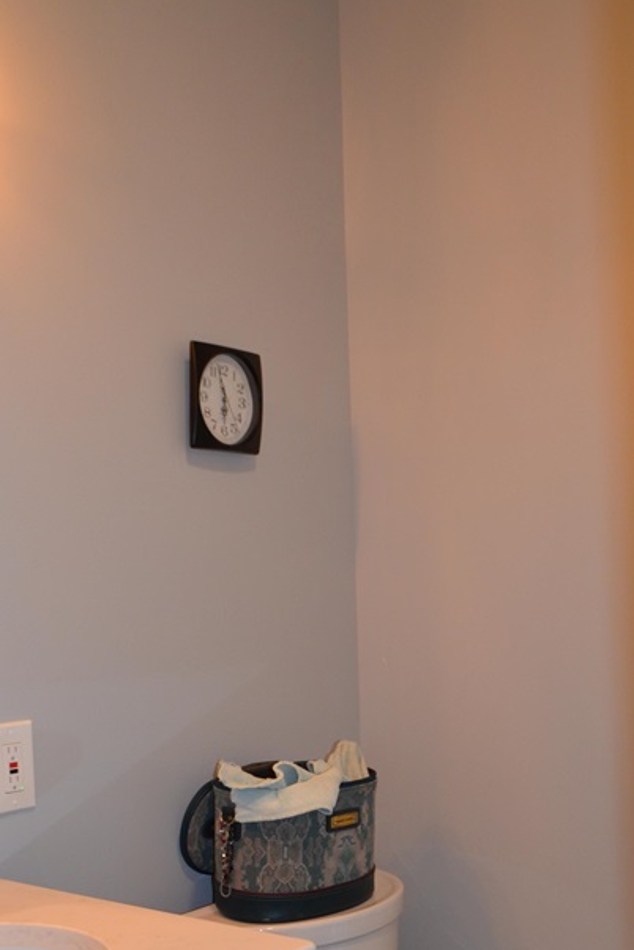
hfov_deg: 31.1
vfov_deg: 44.4
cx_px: 252
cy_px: 671
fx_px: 1136
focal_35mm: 43
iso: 560
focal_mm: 18
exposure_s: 1/60
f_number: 3.5
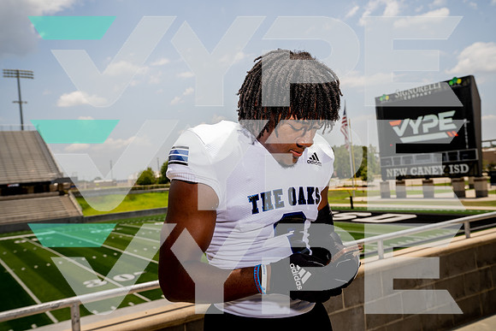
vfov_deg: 38.9
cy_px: 166
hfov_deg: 55.8
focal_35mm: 34
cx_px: 248
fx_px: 469
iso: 100
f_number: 7.1
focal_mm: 34
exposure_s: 1/250
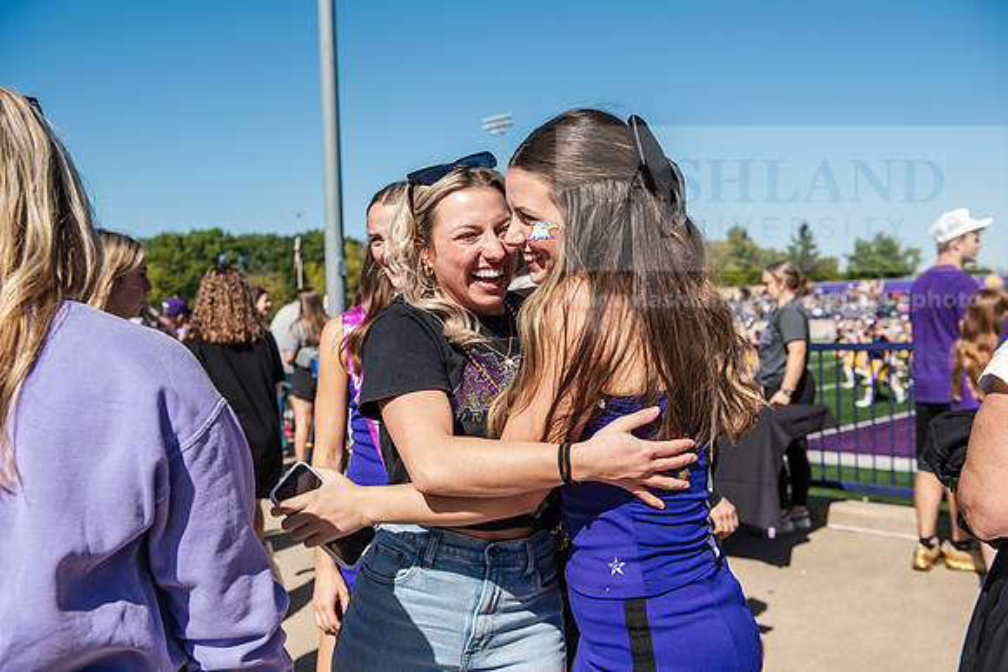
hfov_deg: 50.7
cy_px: 336
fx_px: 1064
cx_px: 504
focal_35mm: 38
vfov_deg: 35.1
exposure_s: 1/500
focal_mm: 38
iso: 125
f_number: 5
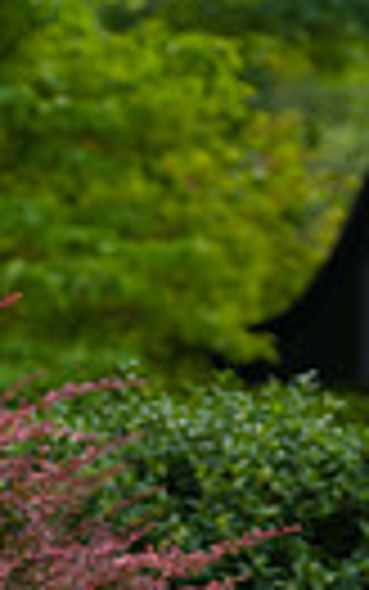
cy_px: 977
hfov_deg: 3.9
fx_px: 5336
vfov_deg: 6.2
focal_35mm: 332
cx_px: -274
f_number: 4
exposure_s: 1/800
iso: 200
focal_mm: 95
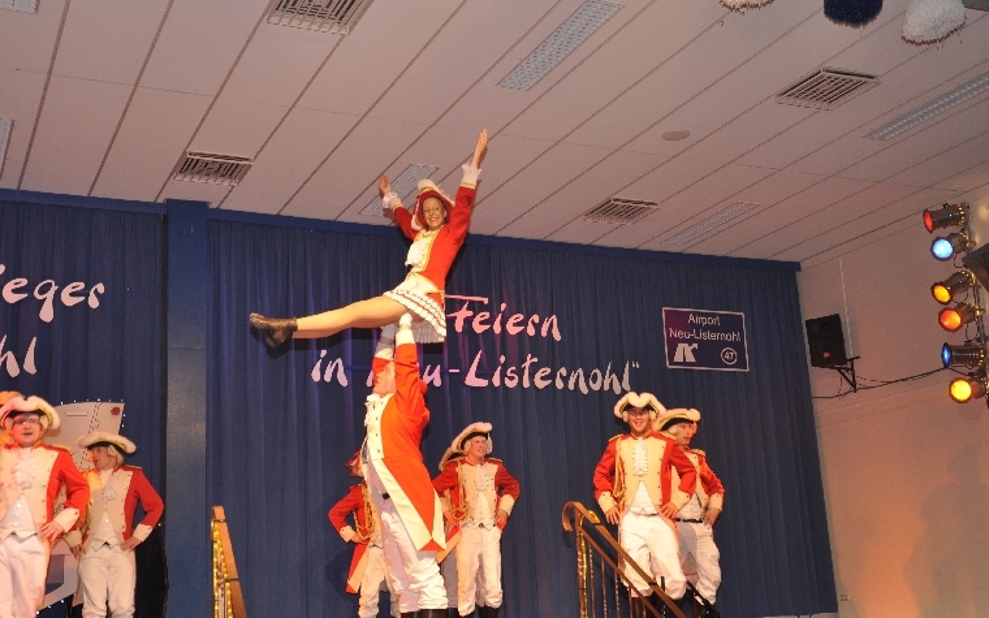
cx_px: 476
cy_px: 325
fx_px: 1213
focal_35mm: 45
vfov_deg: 28.6
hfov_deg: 44.4
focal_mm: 28
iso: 400
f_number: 5
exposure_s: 1/60
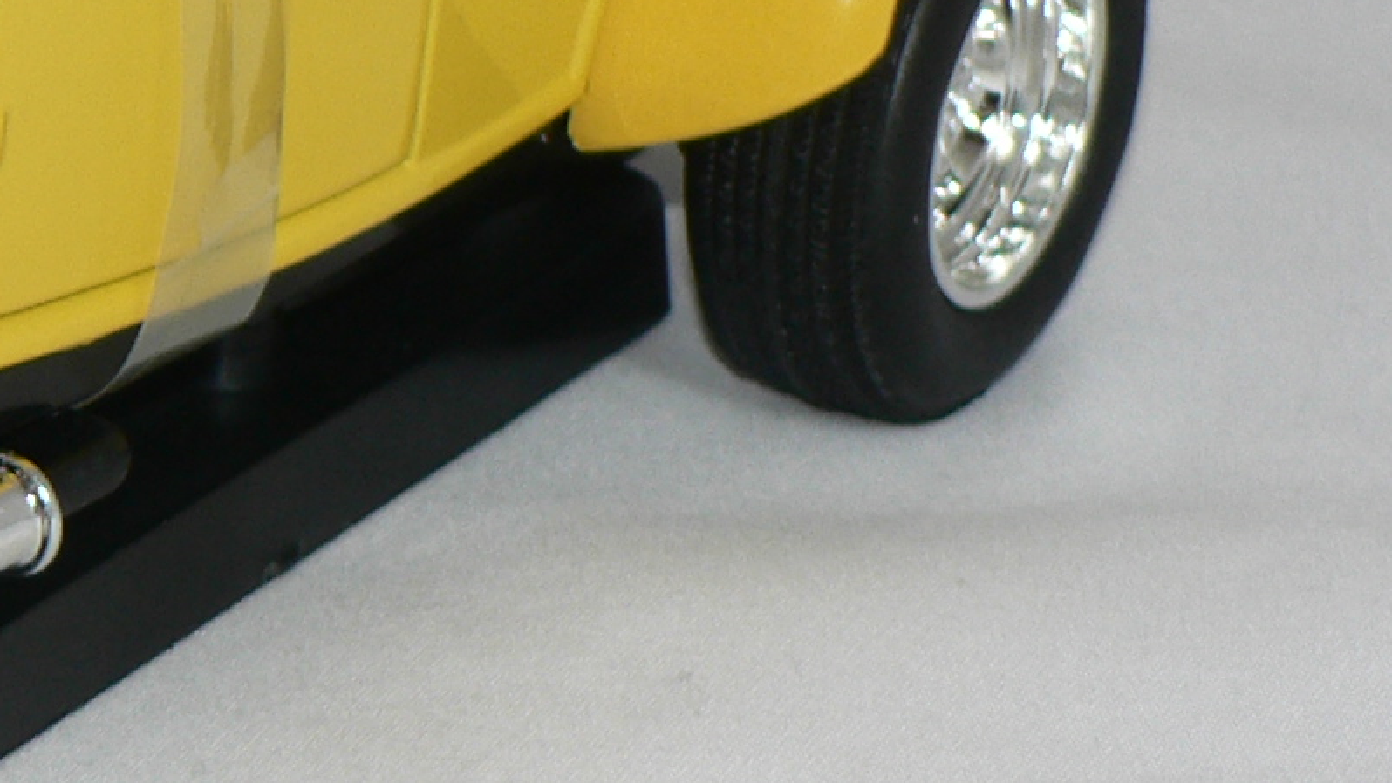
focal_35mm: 269
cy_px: -24
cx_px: -392
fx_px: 9930
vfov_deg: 4.5
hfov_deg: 7.9
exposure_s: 1/60
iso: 80
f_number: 3.2
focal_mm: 12.9
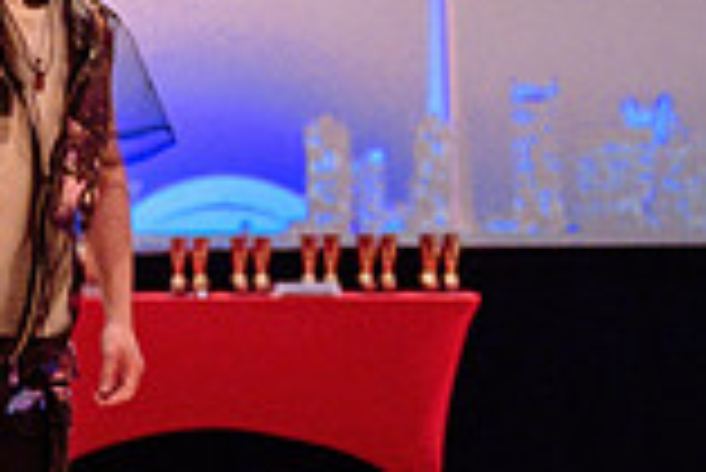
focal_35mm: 251
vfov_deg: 5.5
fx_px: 4927
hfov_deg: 8.1
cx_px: -156
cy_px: 298
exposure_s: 1/100
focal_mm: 52
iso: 1600
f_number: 2.8
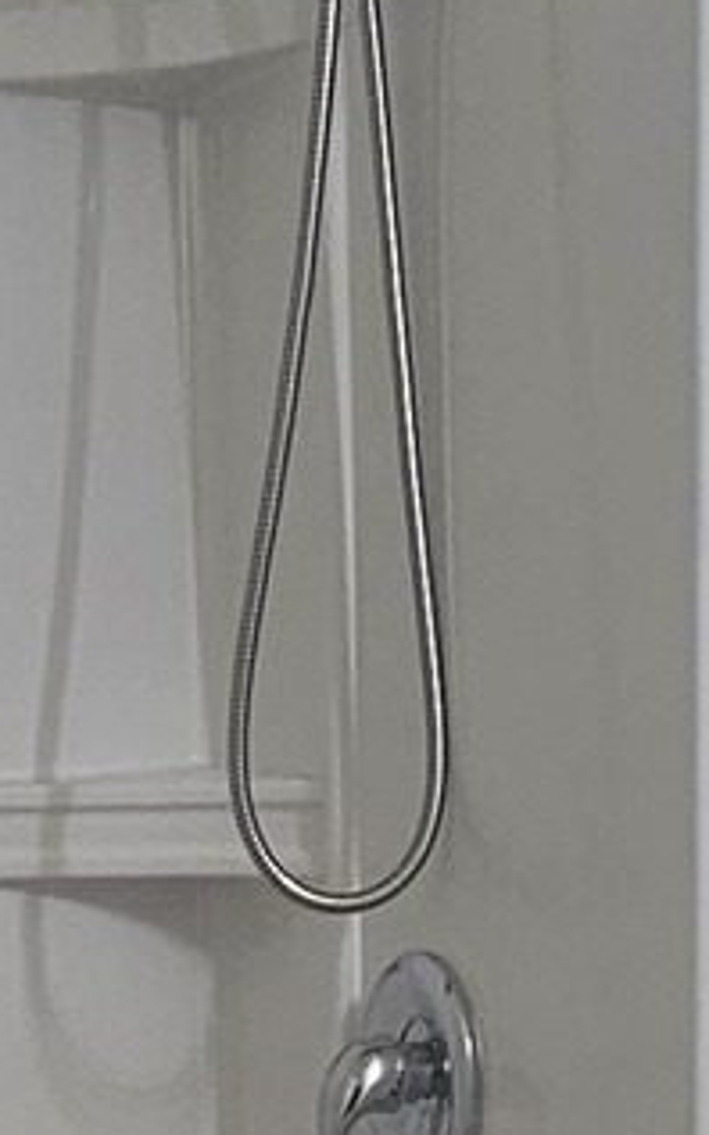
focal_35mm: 100
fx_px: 3093
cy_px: 1328
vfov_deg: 19.7
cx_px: 197
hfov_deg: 13.0
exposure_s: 1/60
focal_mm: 2.2
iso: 125
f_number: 2.2
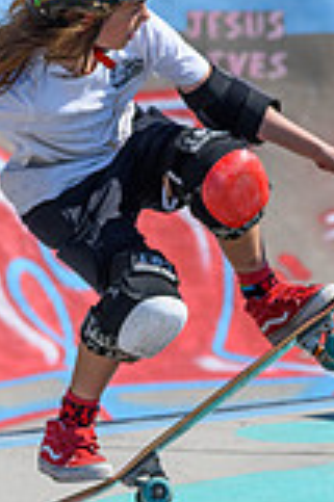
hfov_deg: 2.3
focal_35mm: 587
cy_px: 359
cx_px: 81
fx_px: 8186
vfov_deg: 3.5
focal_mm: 140
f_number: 5.6
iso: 250
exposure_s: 1/2000
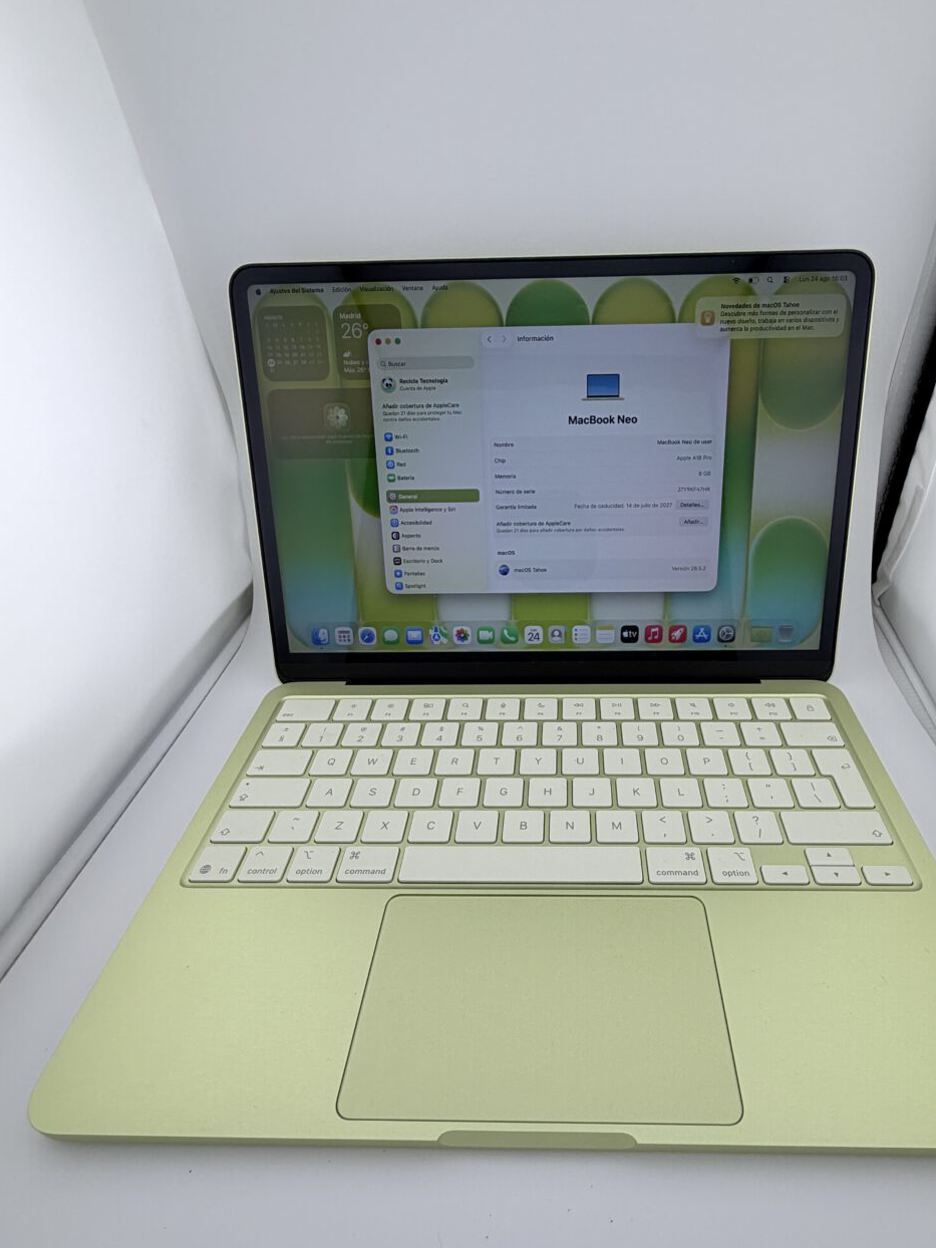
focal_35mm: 18
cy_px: 685
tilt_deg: -39.7
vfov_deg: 87.5
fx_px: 649
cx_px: 552
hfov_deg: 71.0
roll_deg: +1.6
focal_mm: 2.22
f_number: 2.2
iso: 50
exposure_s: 1/451
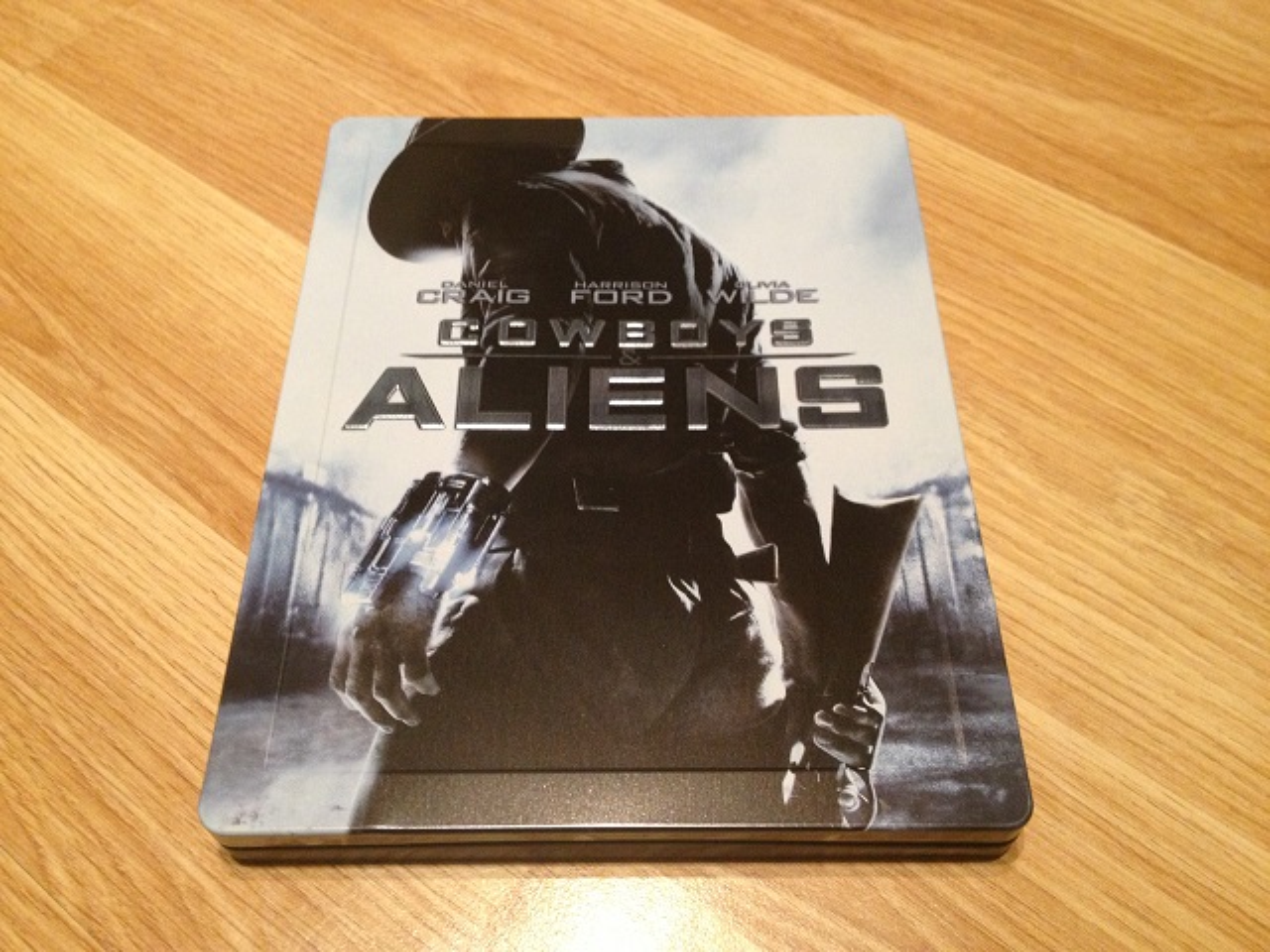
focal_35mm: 35
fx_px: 1284
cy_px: 476
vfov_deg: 40.7
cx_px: 635
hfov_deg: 52.6
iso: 250
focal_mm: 4.28
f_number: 2.4
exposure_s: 1/20
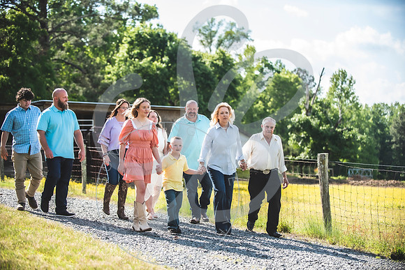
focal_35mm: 79
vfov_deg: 17.3
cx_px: 204
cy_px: 135
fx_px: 886
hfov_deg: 25.8
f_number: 2.8
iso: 250
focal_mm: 78
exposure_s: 1/1250
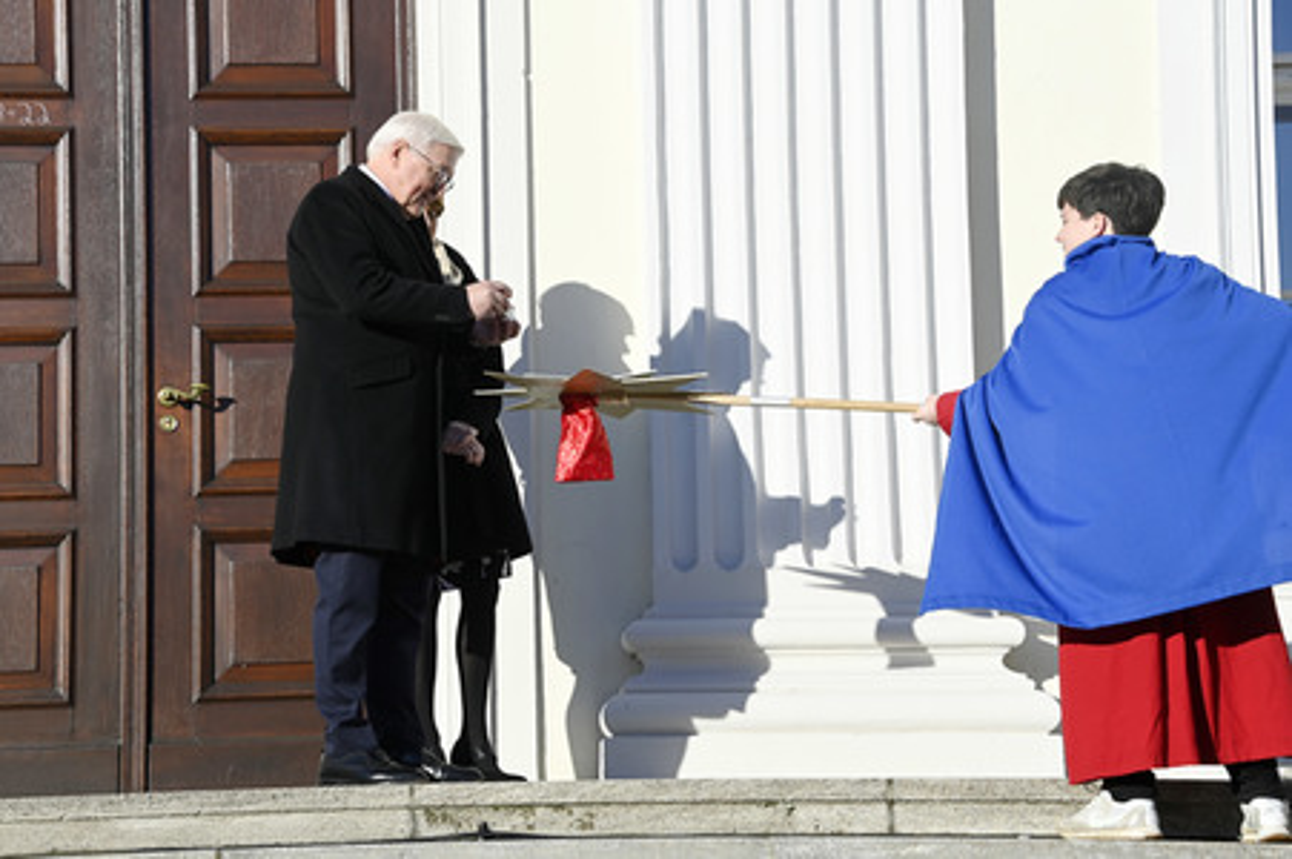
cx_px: 646
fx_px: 3048
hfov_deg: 23.9
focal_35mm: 85
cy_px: 430
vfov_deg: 16.0
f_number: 11
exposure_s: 1/320
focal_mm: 85
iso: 250
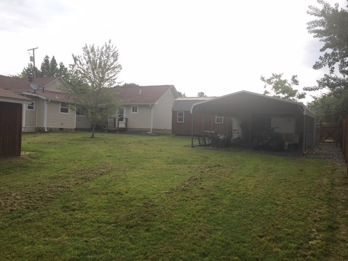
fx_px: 292
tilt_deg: +0.1
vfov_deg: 48.2
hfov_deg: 61.7
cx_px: 174
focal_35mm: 29
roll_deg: -2.9
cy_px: 130
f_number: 2.2
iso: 25
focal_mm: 4.15
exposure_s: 1/434
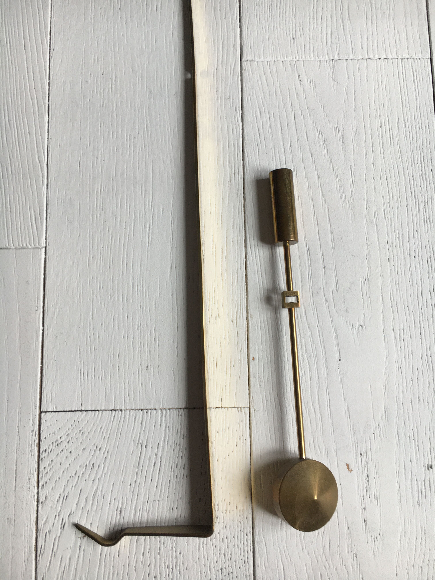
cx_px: 218
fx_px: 486
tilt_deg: -82.9
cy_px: 290
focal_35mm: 29
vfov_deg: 61.7
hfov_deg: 48.2
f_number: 2.2
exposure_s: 1/100
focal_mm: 4.15
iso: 32
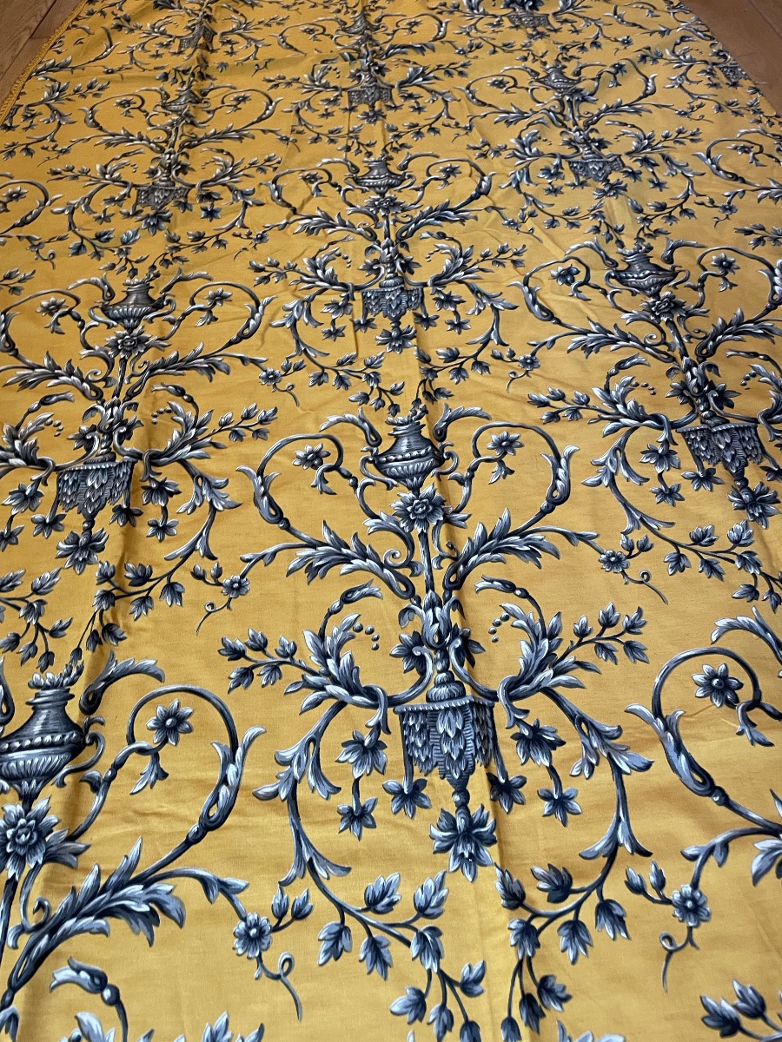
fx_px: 783
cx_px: 391
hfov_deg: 53.1
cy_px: 521
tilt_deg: -51.0
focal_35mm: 26
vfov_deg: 67.3
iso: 160
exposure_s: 1/50
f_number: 1.6
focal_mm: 4.2
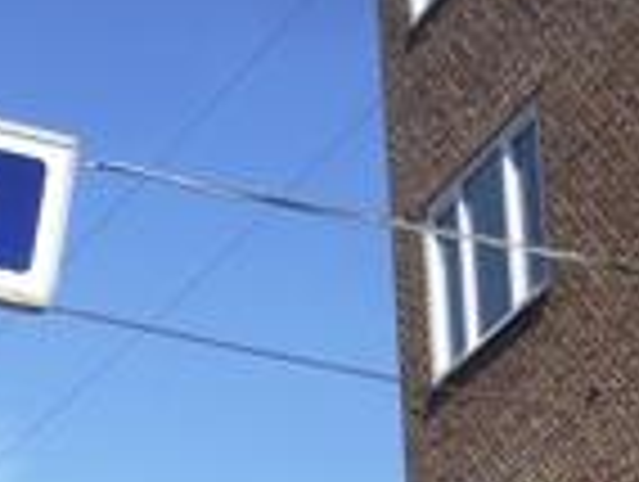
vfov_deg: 8.4
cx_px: 252
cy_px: 883
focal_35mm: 171
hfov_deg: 11.5
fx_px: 3162
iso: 64
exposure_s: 1/800
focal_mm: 7.9
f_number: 2.8
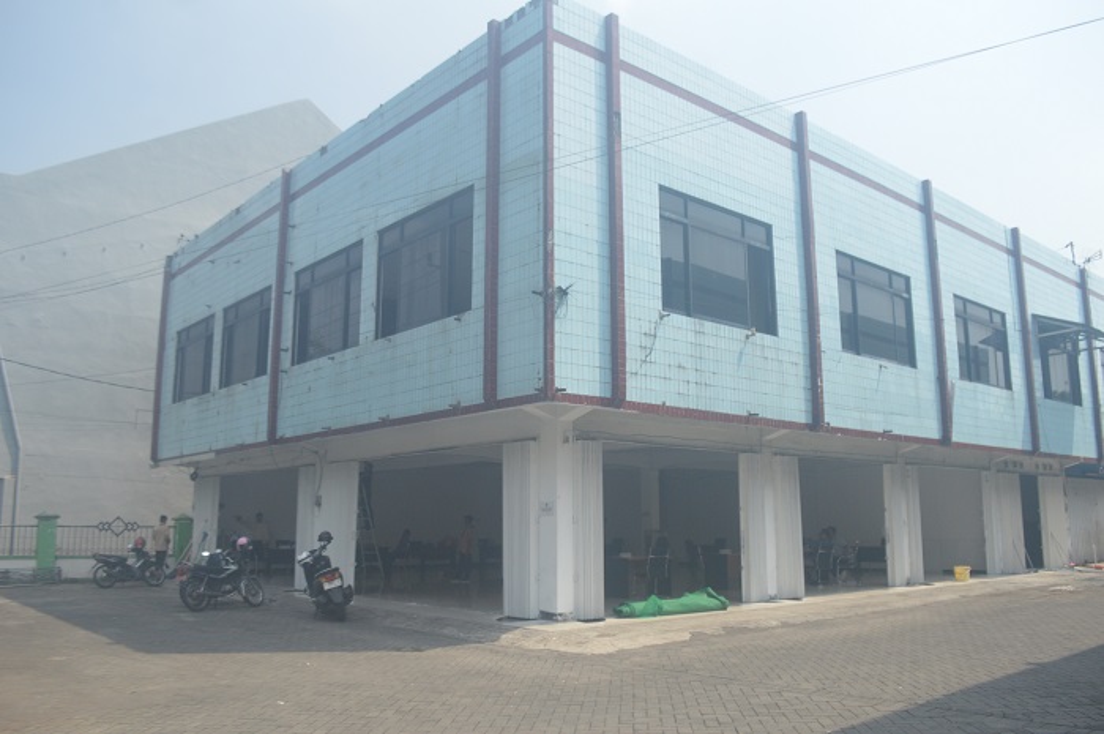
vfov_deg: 47.8
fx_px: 827
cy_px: 367
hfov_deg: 67.4
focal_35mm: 27
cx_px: 552
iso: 400
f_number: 5.6
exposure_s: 1/1600
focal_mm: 18
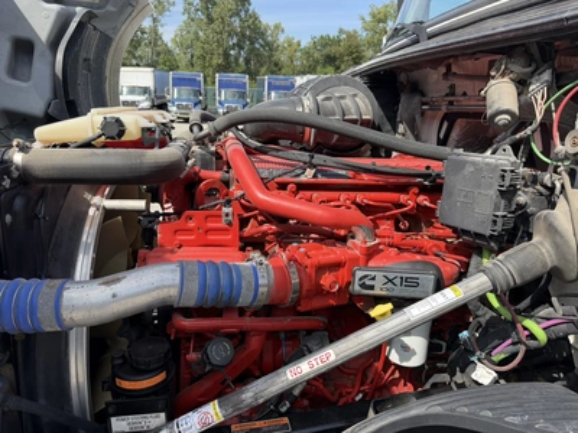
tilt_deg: -13.4
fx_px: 401
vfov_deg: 56.8
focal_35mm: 24
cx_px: 289
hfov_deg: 71.6
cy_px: 216
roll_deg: +0.2
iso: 100
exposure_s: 1/2169
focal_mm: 6.76
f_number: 1.78
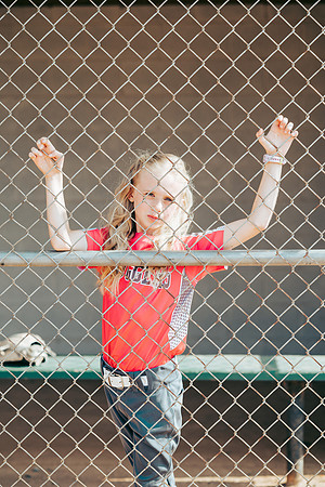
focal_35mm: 85
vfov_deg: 23.9
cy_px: 244
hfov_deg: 16.1
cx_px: 162
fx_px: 1151
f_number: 2.8
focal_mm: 85
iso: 160
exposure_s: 1/1250
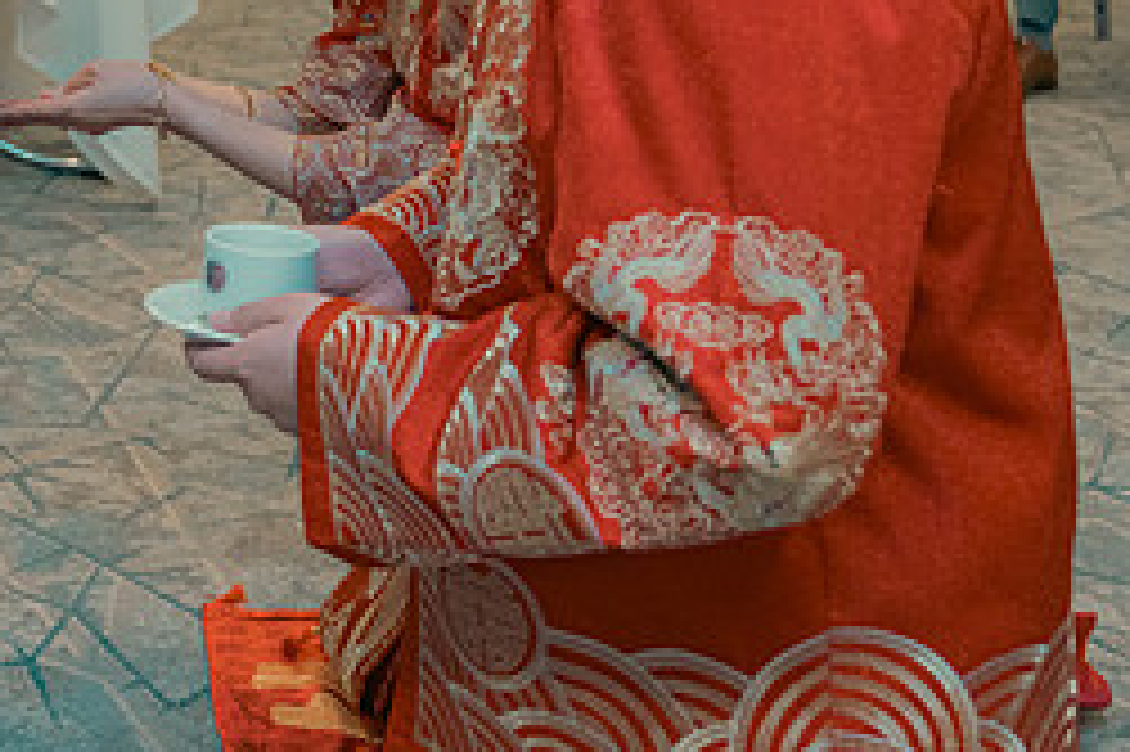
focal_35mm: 81
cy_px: 20
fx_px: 2541
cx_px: -68
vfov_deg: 16.5
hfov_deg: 23.7
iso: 2500
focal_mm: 35
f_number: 3.5
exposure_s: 1/160
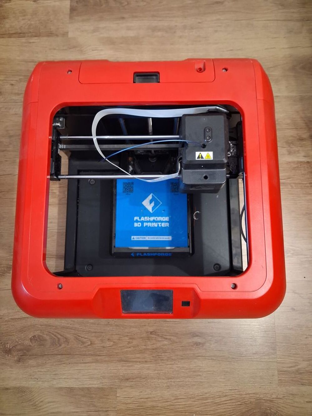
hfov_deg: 51.4
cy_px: 208
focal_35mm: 27
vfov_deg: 65.3
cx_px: 156
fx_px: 324
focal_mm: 4
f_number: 1.8
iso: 640
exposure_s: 1/25
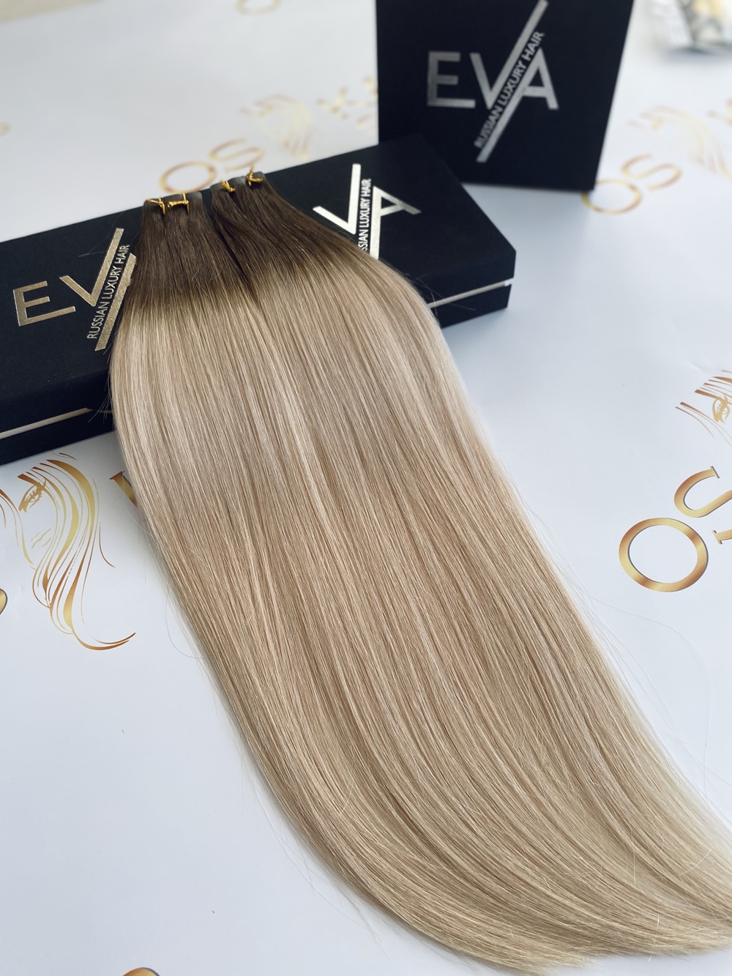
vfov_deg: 67.3
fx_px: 733
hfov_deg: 53.1
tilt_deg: -54.7
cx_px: 366
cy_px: 488
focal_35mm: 26
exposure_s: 1/158
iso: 32
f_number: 1.8
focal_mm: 4.25
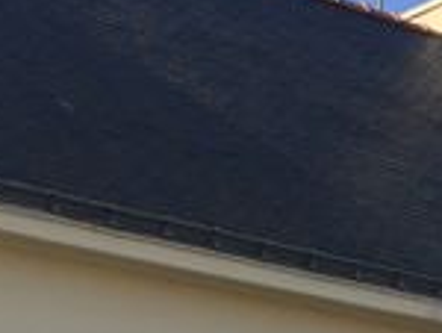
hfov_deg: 16.8
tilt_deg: -0.6
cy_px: 581
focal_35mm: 116
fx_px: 1484
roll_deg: -2.1
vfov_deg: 11.9
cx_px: 62
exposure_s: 1/1721
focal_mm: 4.15
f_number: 2.2
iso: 32
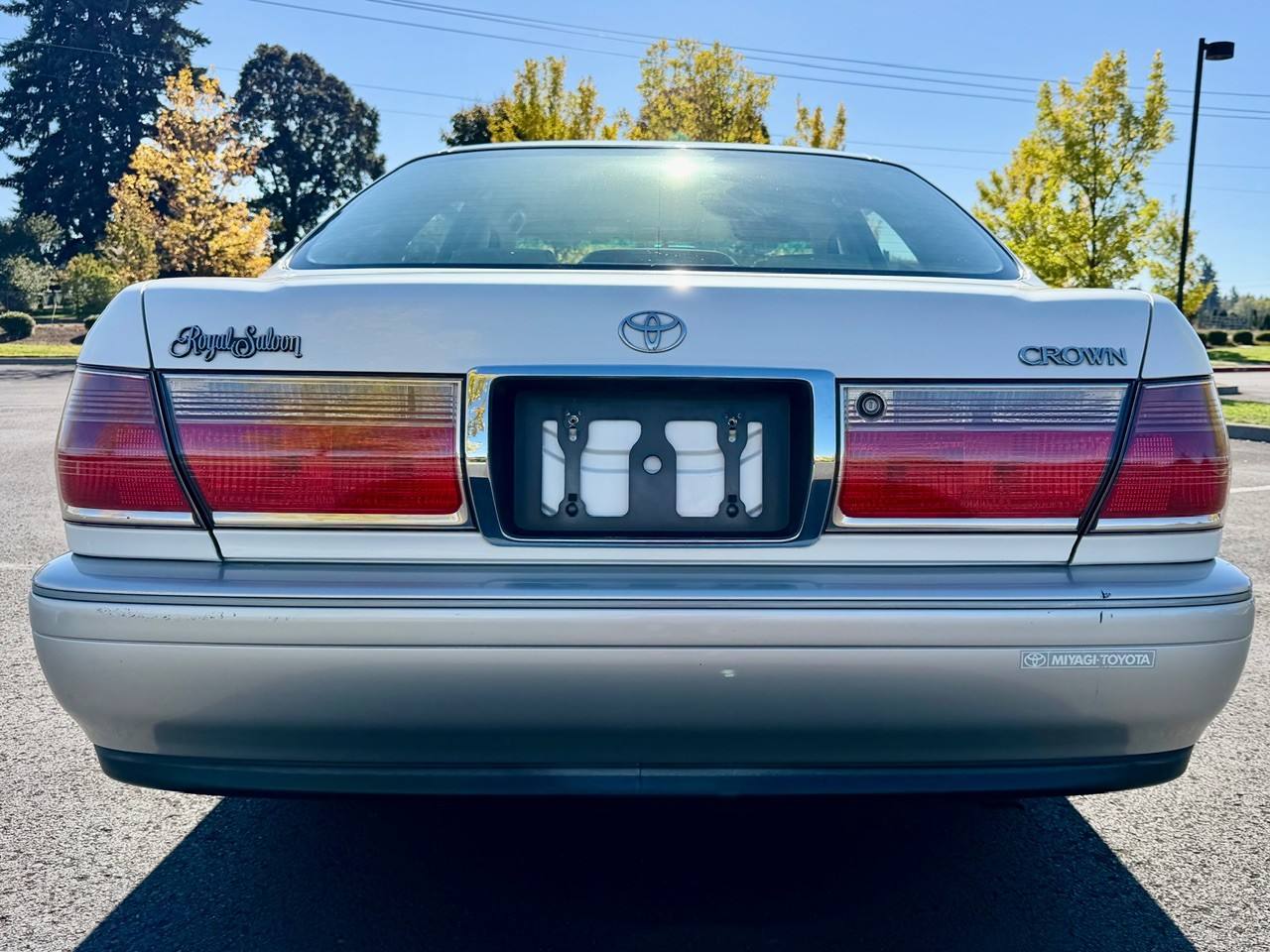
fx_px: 881
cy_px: 476
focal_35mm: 24
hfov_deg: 71.6
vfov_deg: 56.8
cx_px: 635
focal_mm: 6.76
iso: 80
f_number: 1.78
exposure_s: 1/4167
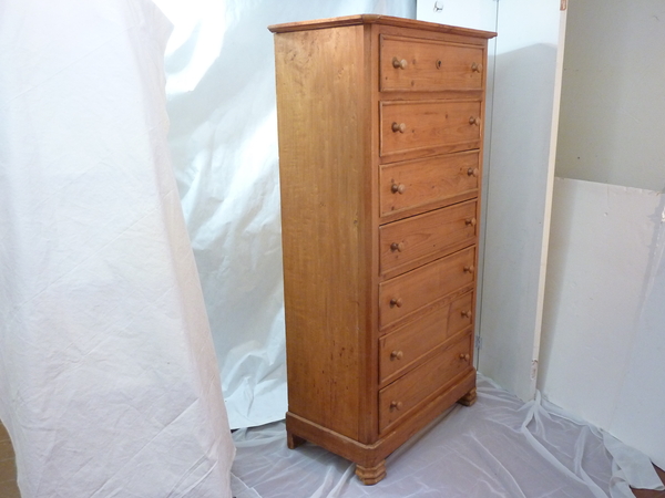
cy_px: 249
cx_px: 332
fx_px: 576
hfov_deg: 60.0
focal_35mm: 30
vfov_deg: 46.8
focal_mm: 5
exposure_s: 1/13
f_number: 3.4
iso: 400
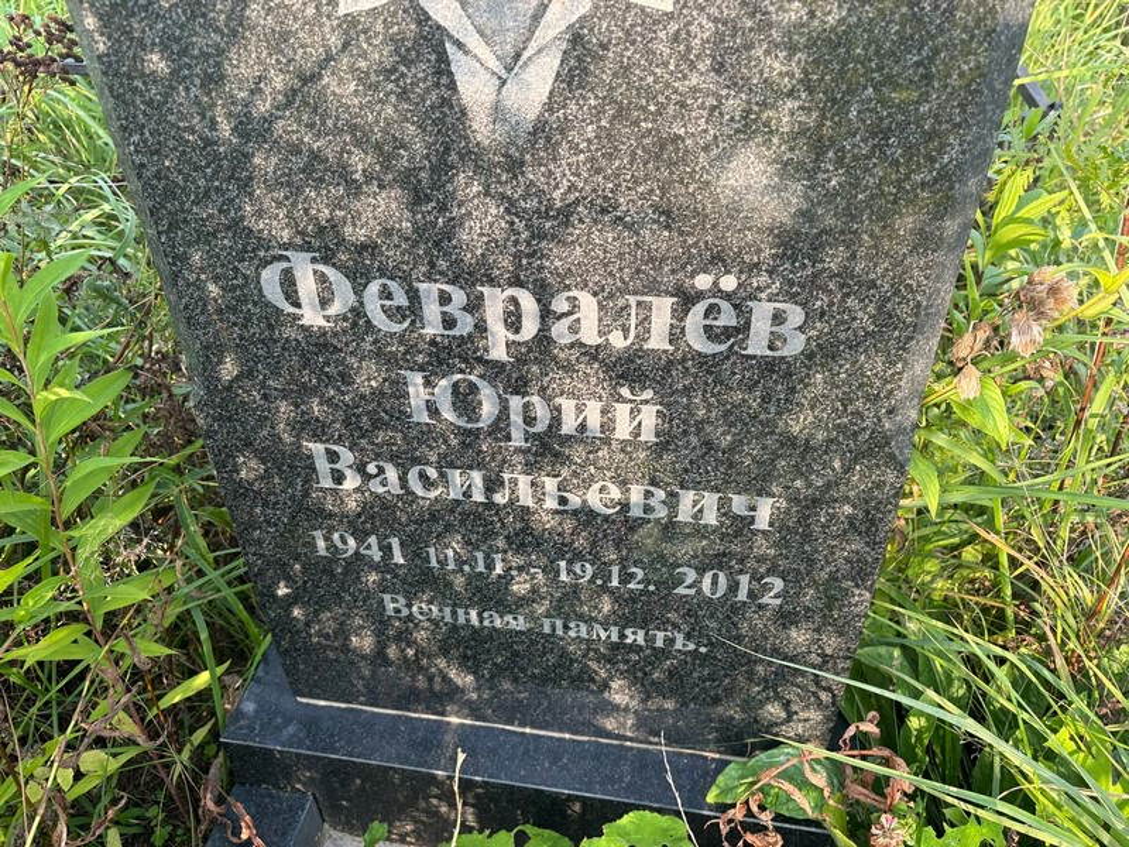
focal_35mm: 26
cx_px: 564
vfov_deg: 53.1
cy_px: 424
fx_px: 848
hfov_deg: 67.3
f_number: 1.6
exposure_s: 1/233
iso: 50
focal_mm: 5.96
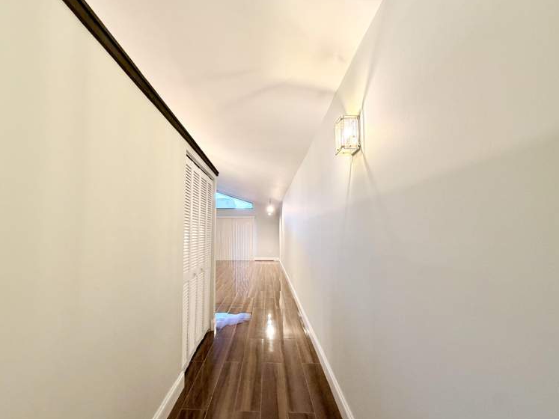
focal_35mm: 15
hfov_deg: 98.0
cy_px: 216
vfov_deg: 81.7
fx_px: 242
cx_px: 261
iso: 400
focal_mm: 2.22
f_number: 2.2
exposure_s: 1/60
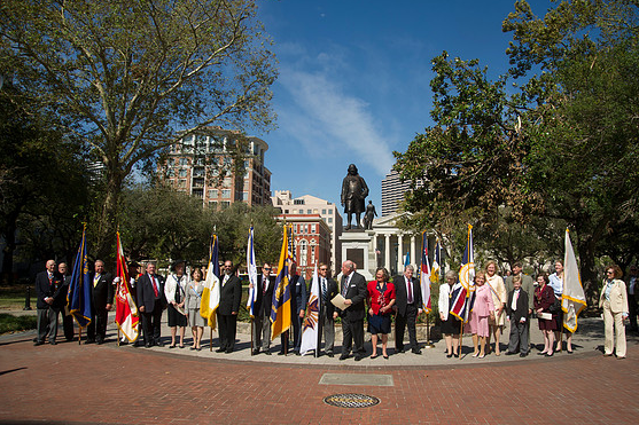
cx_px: 329
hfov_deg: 71.5
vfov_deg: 51.3
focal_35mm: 25
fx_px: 444
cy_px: 215
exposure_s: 1/320
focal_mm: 24
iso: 200
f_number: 8
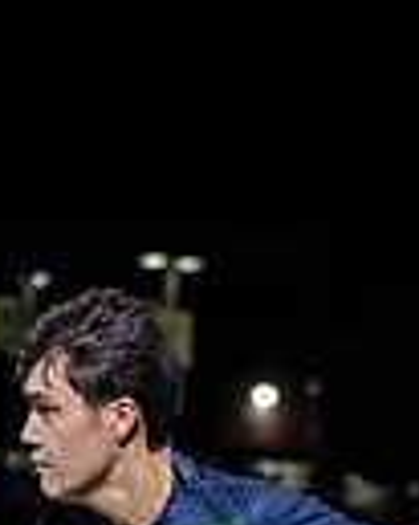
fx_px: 5432
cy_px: 743
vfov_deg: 5.5
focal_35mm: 350
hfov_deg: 4.4
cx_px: 79
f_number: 2.8
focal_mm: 70
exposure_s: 1/1000
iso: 2000
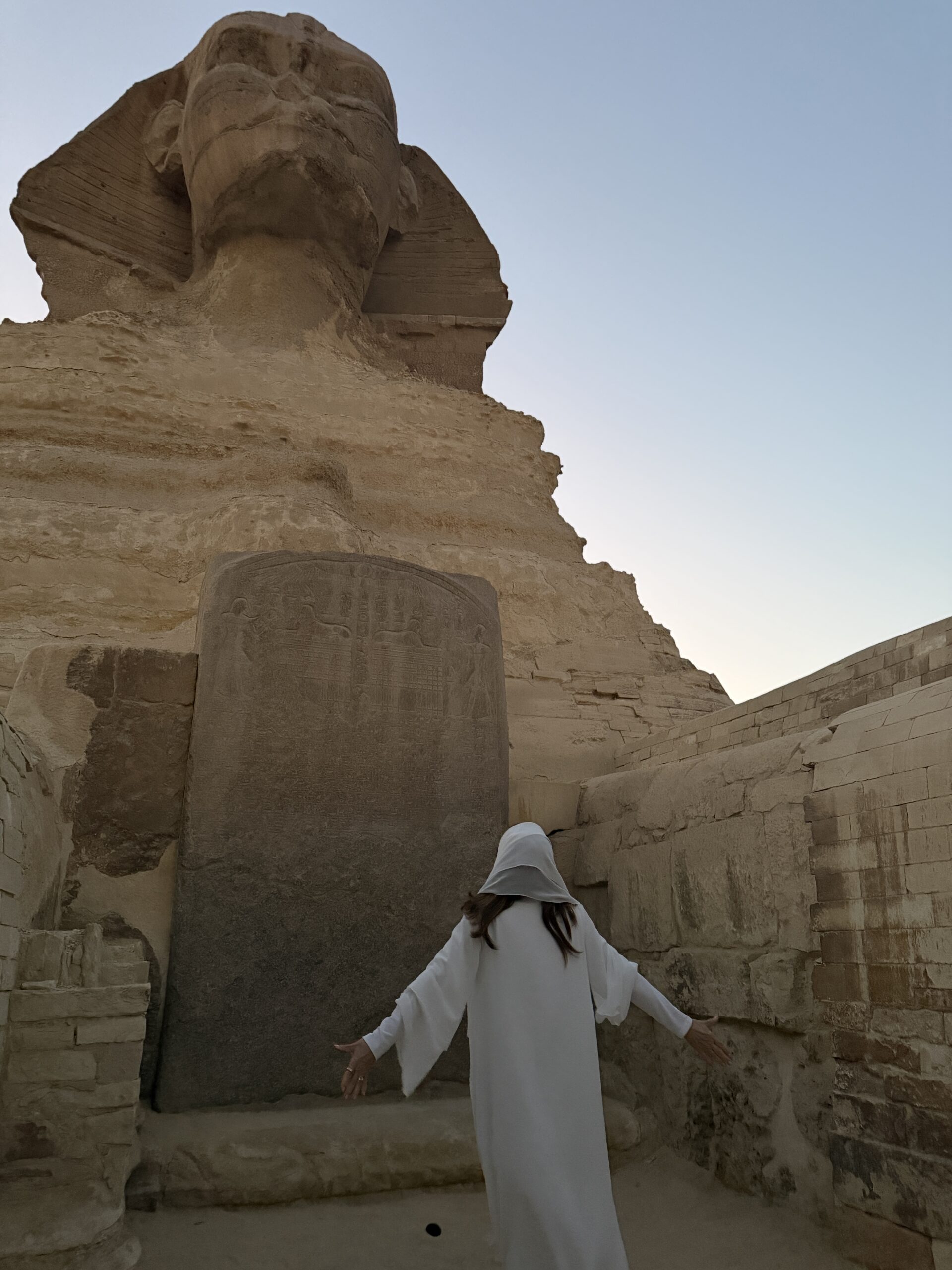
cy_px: 635
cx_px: 476
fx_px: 880
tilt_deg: +21.1
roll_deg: +0.1
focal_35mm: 24
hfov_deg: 56.8
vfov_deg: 71.6
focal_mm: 6.76
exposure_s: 1/41
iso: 800
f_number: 1.78
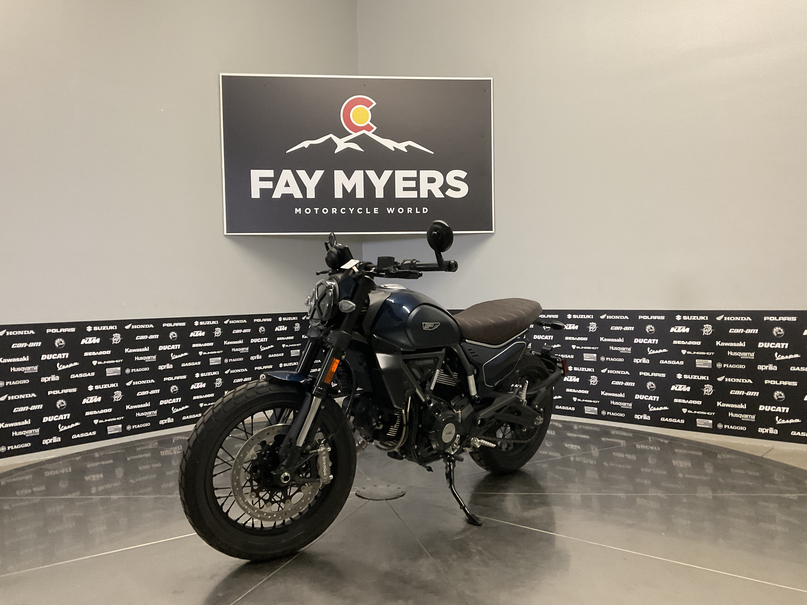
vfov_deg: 48.2
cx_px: 404
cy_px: 302
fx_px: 676
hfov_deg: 61.7
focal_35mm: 29
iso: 200
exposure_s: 1/60
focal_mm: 3
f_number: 1.8
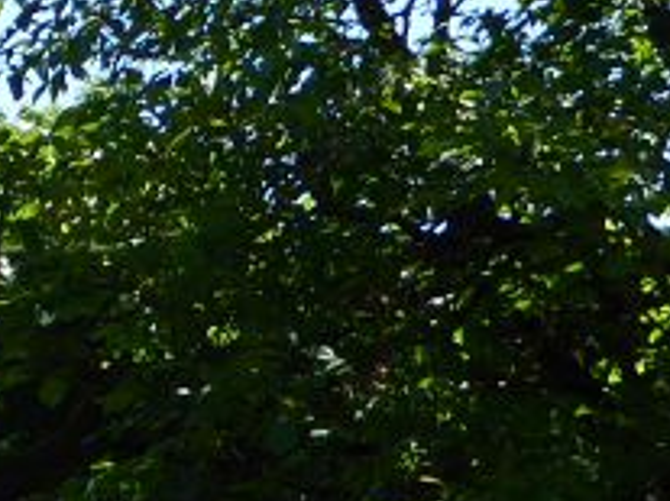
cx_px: -851
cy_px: 747
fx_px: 3250
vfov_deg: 8.6
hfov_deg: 10.4
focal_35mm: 168
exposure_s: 1/400
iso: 80
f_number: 3.5
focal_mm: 5
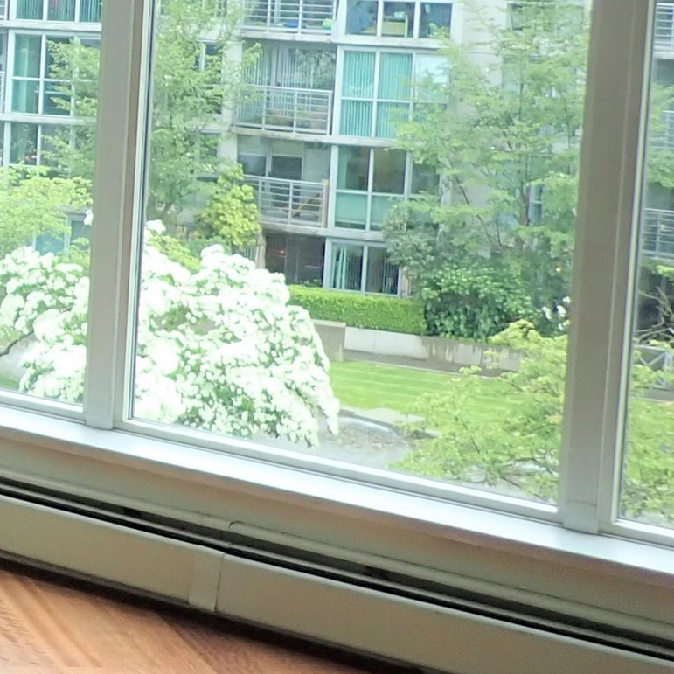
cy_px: 61
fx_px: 1939
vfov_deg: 19.4
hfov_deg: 16.6
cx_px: -530
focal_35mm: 88
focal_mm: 4.5
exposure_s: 1/60
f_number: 2
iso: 100
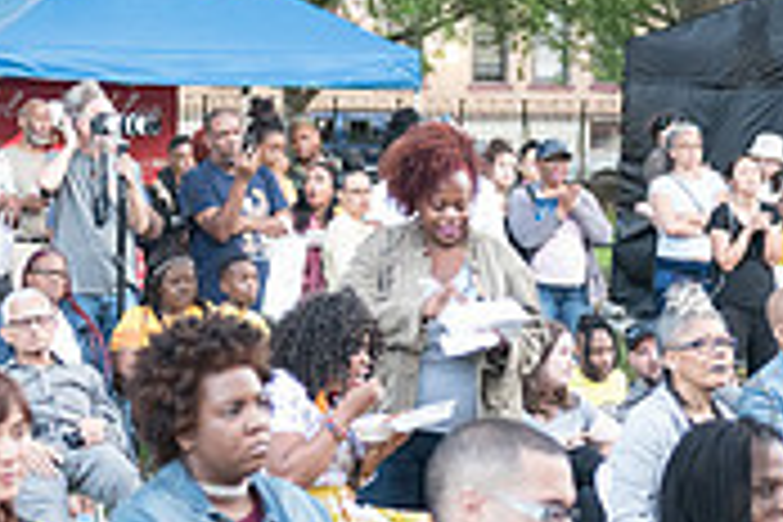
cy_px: 227
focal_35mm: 147
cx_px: 171
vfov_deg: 9.3
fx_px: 3197
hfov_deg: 13.9
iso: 3200
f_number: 2.8
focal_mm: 44
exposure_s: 1/400
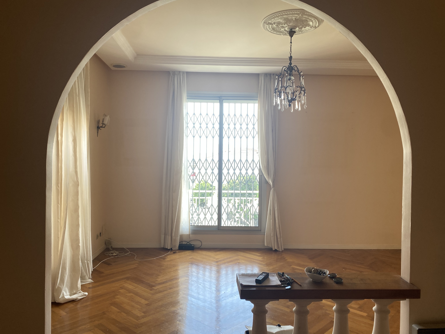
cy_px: 167
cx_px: 222
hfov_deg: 67.3
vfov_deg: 53.1
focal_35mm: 26
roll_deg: -0.6
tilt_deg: +0.0
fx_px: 334
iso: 40
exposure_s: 1/100
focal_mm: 4.25
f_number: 1.8
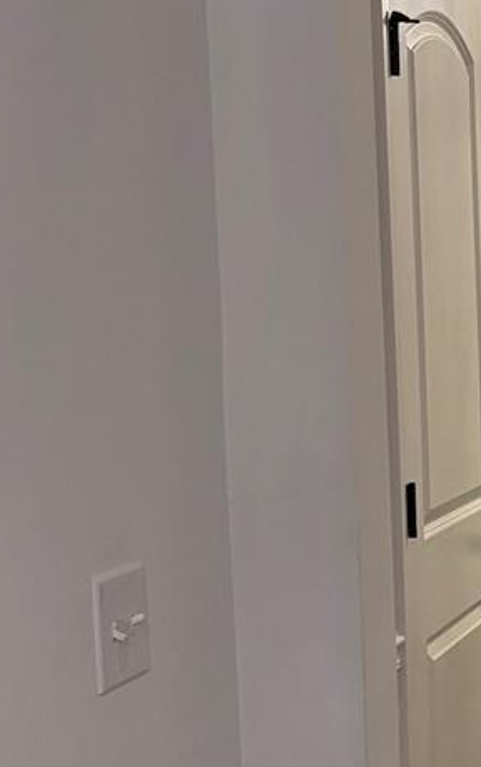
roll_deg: -0.1
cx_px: 915
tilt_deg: -7.8
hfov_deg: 12.7
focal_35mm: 92
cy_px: 507
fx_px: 1927
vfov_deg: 22.5
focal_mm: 5.96
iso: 200
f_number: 1.6
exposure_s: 1/60
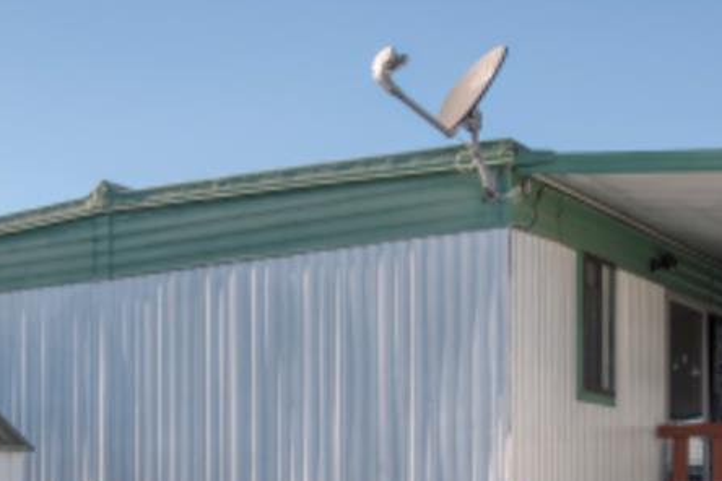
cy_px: 536
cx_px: 190
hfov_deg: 28.1
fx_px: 1424
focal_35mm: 71
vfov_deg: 18.4
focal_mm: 21
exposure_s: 1/400
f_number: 9
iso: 100
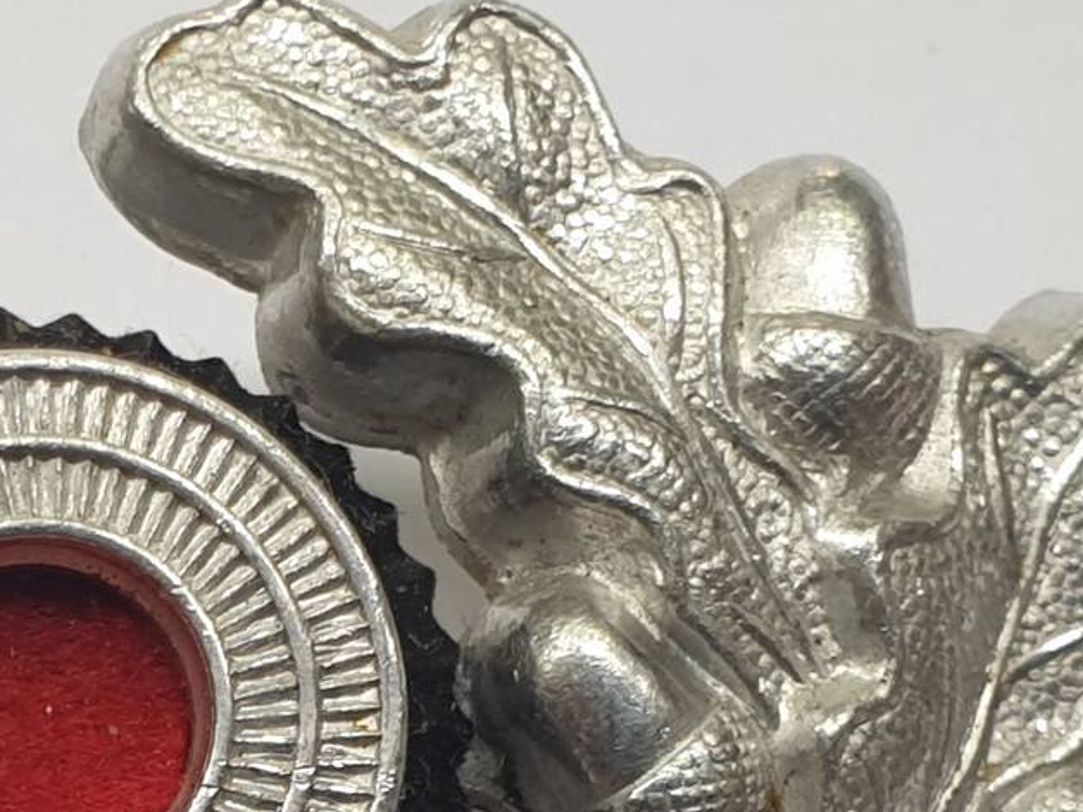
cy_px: 903
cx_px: 28
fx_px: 1846
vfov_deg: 23.2
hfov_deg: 30.6
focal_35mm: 59
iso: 50
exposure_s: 1/50
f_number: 2.4
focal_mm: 4.3
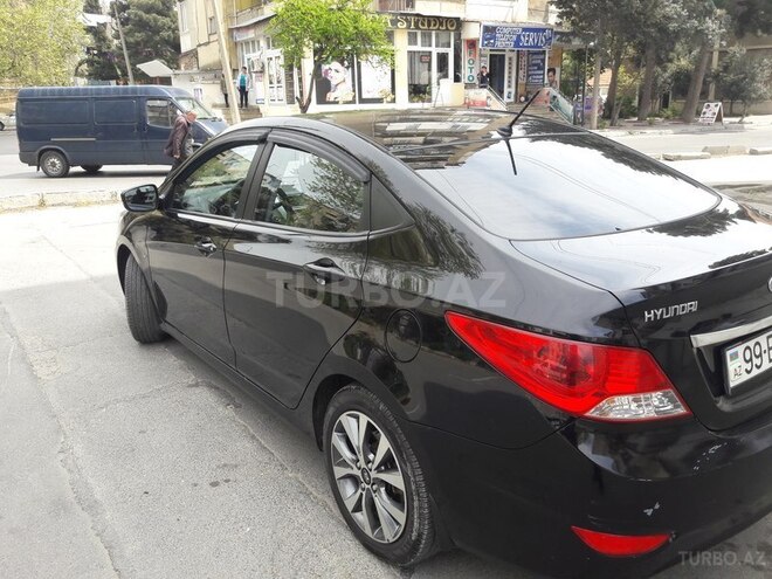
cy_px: 290
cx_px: 386
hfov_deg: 63.4
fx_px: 624
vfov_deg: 49.7
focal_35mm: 28
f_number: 1.9
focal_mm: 3.7
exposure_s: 1/442
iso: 40
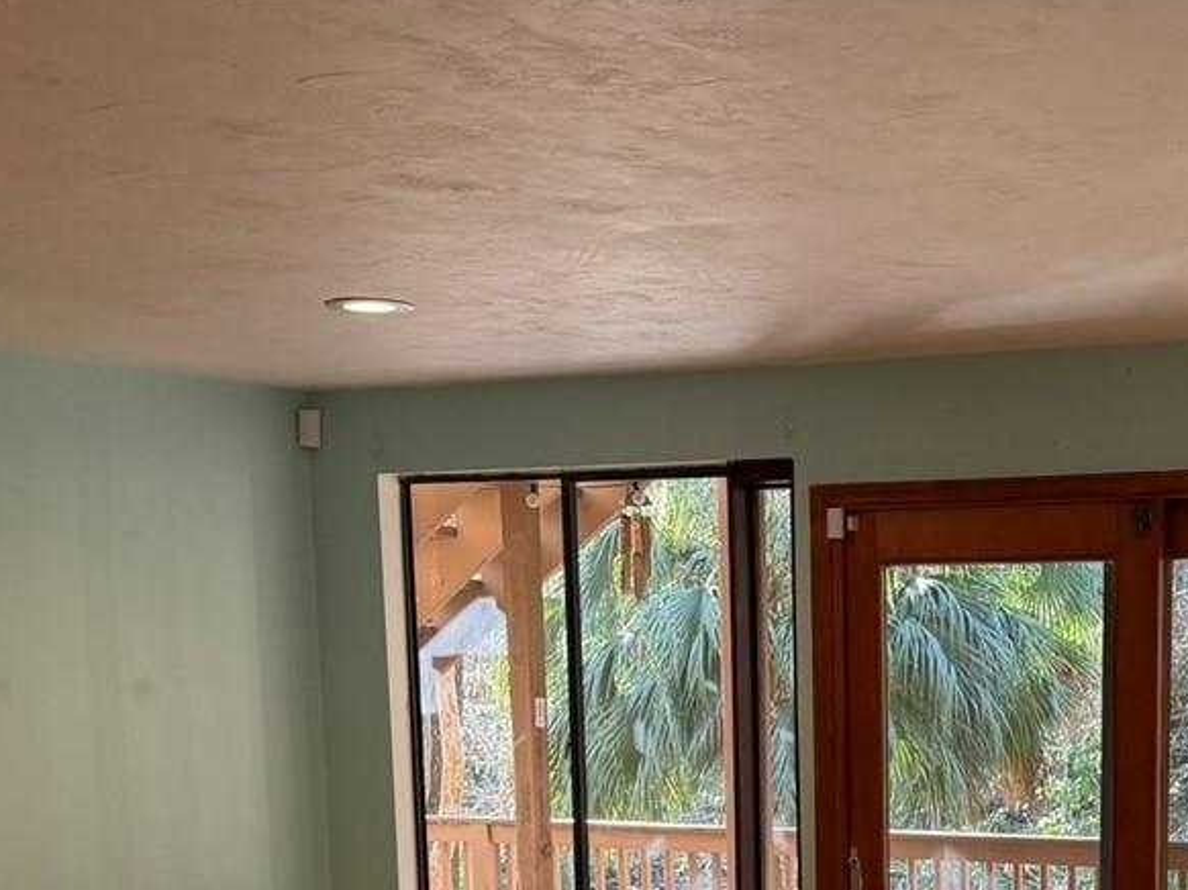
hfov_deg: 28.4
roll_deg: -0.3
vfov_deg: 20.9
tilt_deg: -8.2
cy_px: 1037
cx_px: 1037
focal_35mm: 66
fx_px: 2264
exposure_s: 1/173
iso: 160
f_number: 1.78
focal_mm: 6.76
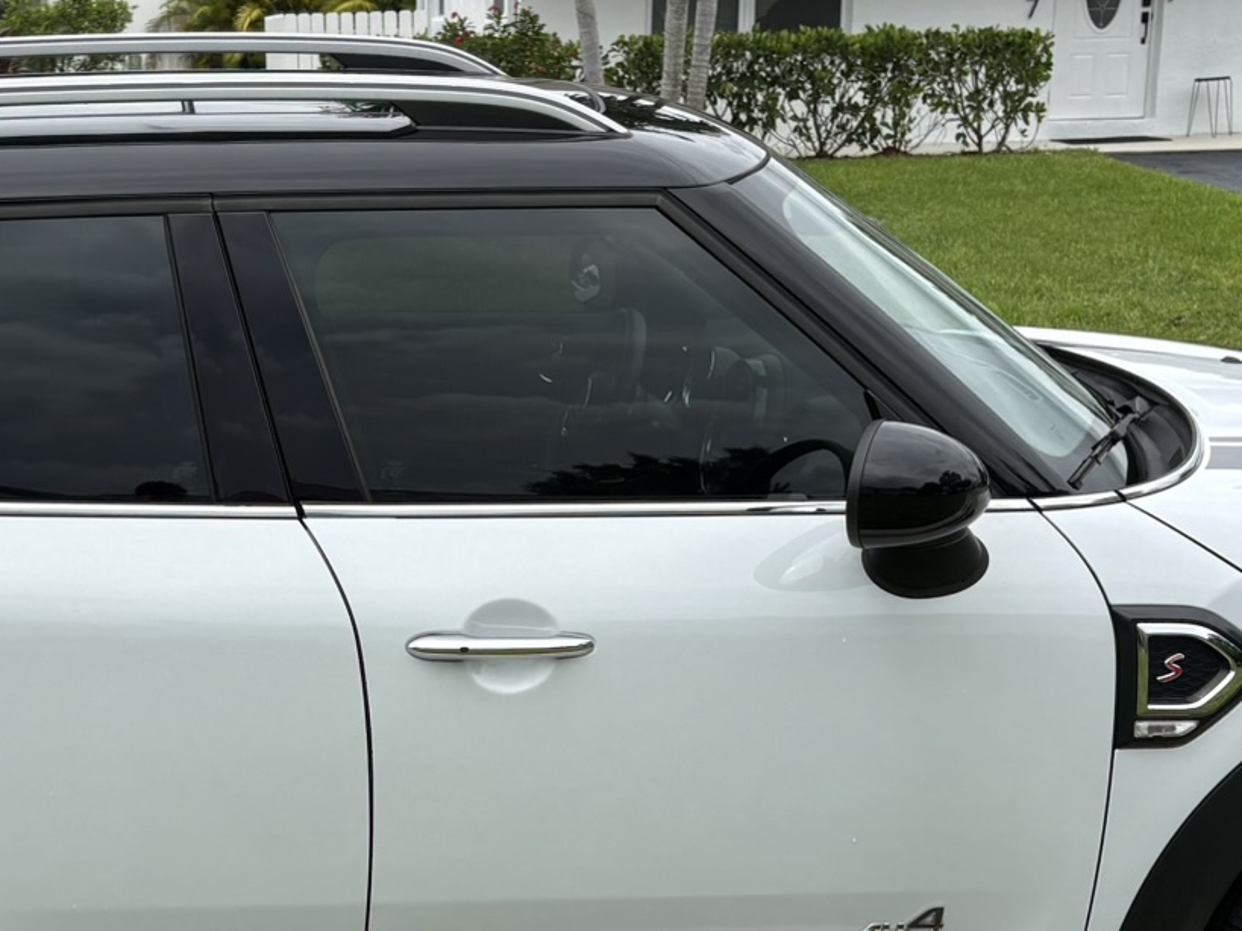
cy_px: 688
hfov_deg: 29.4
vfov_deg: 22.4
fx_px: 2332
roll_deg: +2.3
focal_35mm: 65
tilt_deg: -15.2
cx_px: 318
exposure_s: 1/2364
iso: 50
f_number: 1.6
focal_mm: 5.96
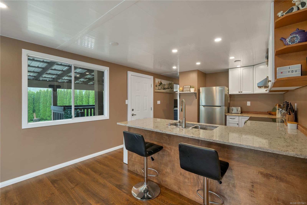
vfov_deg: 75.5
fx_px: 132
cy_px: 102
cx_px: 154
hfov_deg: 98.6
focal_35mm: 16
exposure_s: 1/15
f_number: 5.6
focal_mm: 15.5
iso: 320
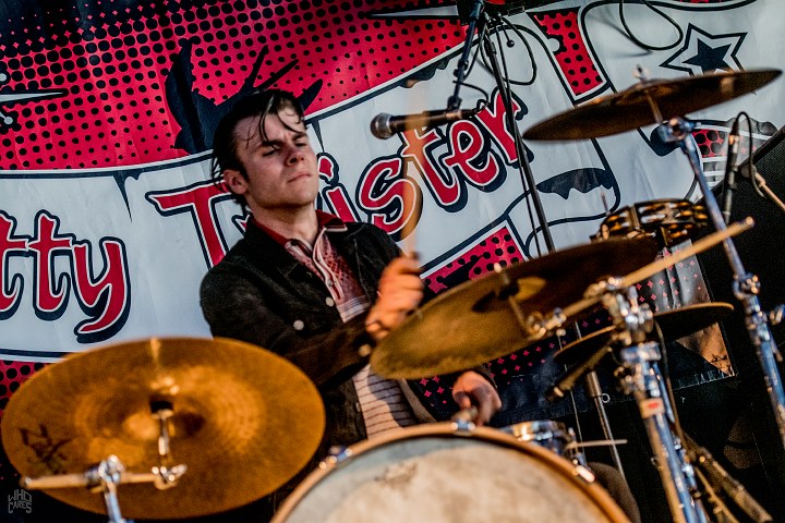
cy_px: 262
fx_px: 2813
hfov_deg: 15.9
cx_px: 392
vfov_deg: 10.6
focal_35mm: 129
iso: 800
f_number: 2.8
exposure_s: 1/100
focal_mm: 86
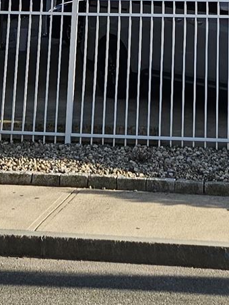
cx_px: 197
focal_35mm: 117
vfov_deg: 13.9
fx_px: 1032
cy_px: -329
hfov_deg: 12.6
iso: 32
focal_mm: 5.4
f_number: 1.8
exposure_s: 1/1433
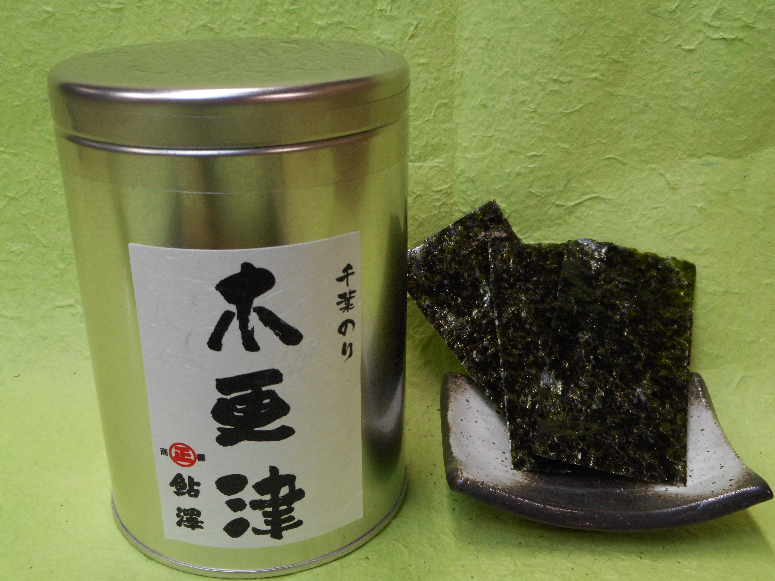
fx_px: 873
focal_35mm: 39
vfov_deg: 36.8
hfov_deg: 47.9
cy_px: 290
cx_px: 388
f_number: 4.5
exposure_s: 1/30
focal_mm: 6.9
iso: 160
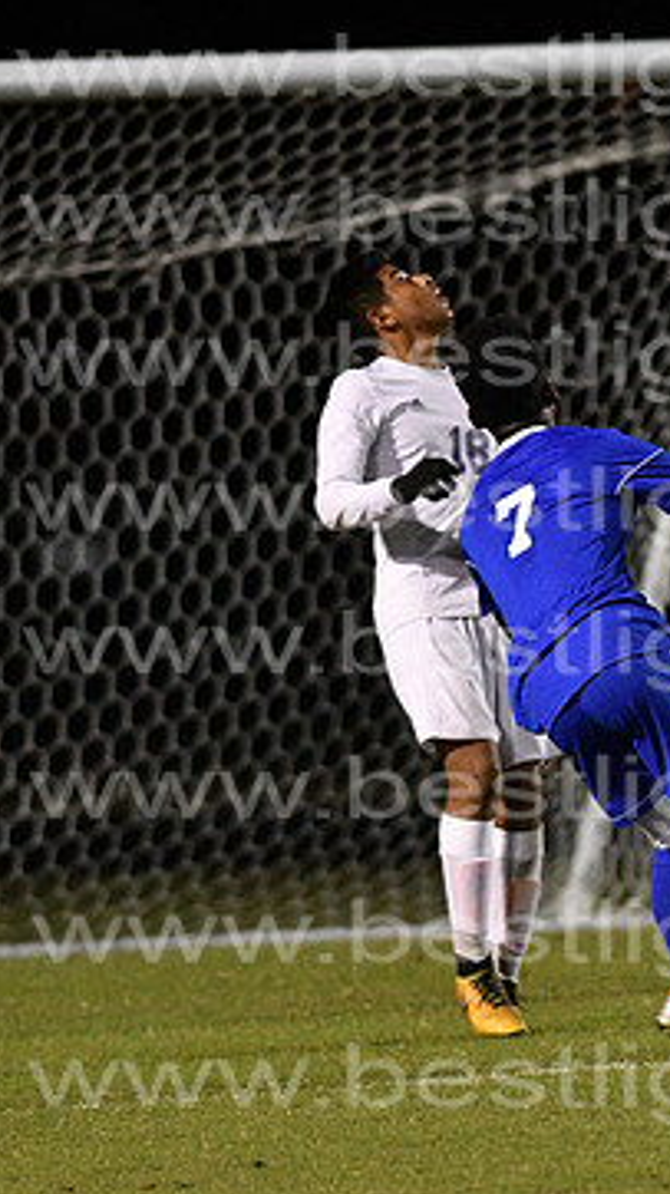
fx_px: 23933
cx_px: 779
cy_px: 579
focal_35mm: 756
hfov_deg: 1.6
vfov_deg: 2.9
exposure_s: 1/800
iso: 10000
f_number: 3.5
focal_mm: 300
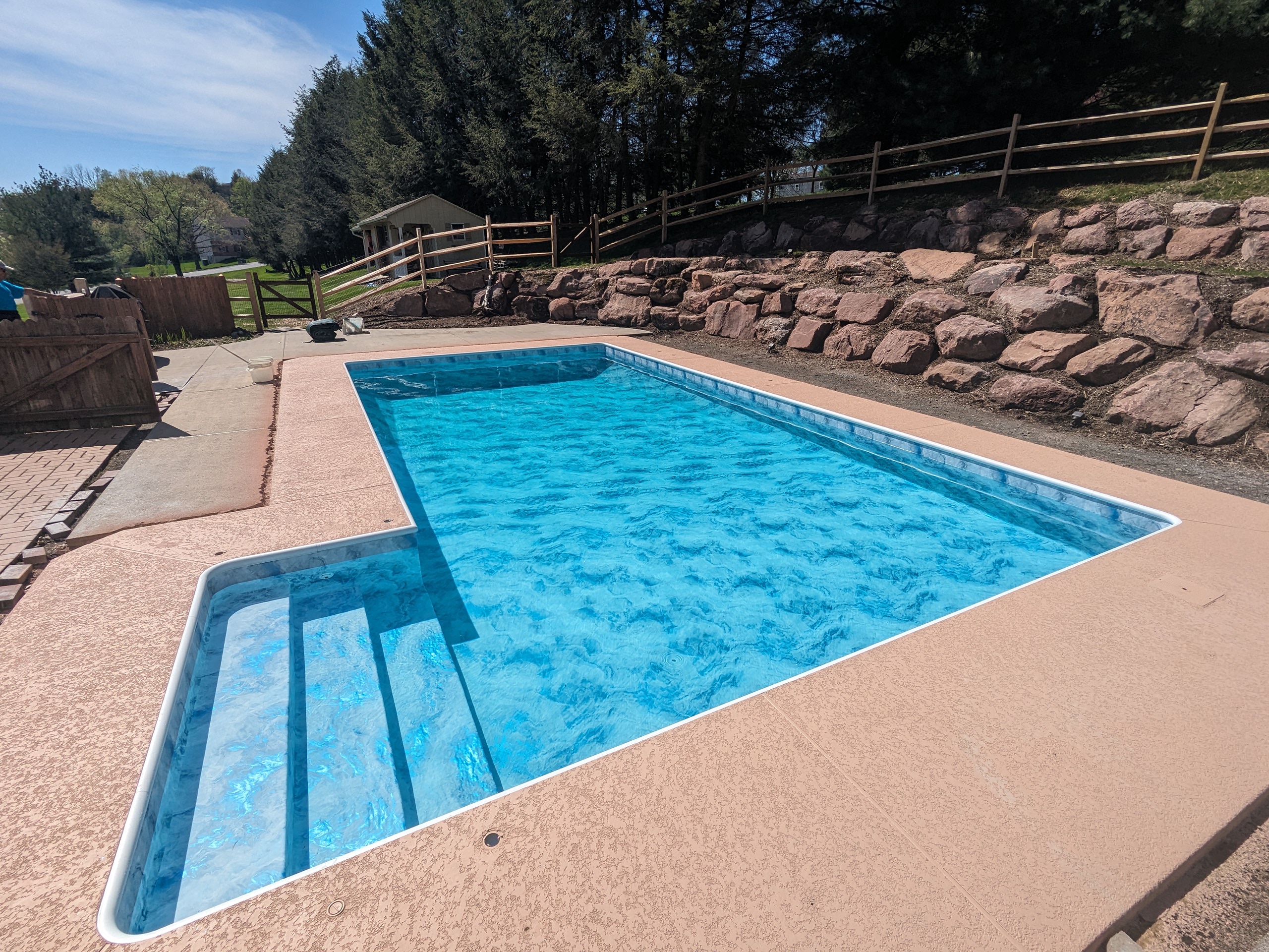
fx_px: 587
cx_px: 634
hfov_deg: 94.5
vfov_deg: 78.1
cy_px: 476
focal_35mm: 16
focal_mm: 2.35
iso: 53
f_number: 2.2
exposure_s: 1/2632
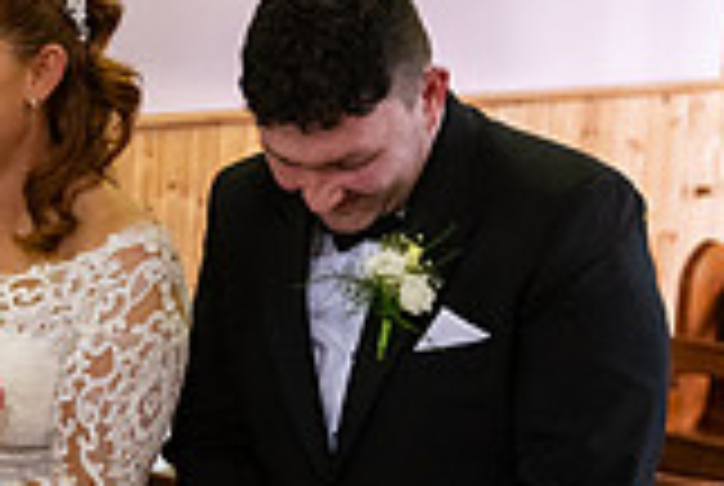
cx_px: -297
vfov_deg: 10.9
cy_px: 380
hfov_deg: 15.2
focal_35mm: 126
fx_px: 2539
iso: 1250
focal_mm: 35
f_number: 3.5
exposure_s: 1/160
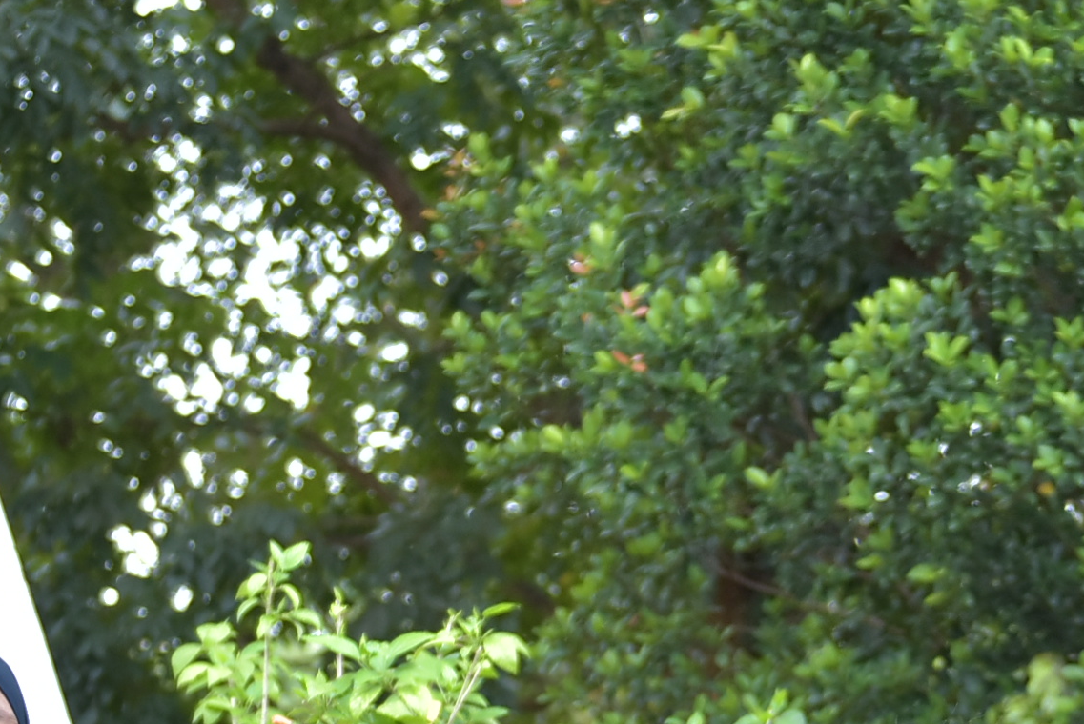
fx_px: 4520
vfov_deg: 9.1
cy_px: 735
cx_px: 942
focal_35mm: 150
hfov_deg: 13.6
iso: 400
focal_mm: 38
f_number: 2.8
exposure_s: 1/500
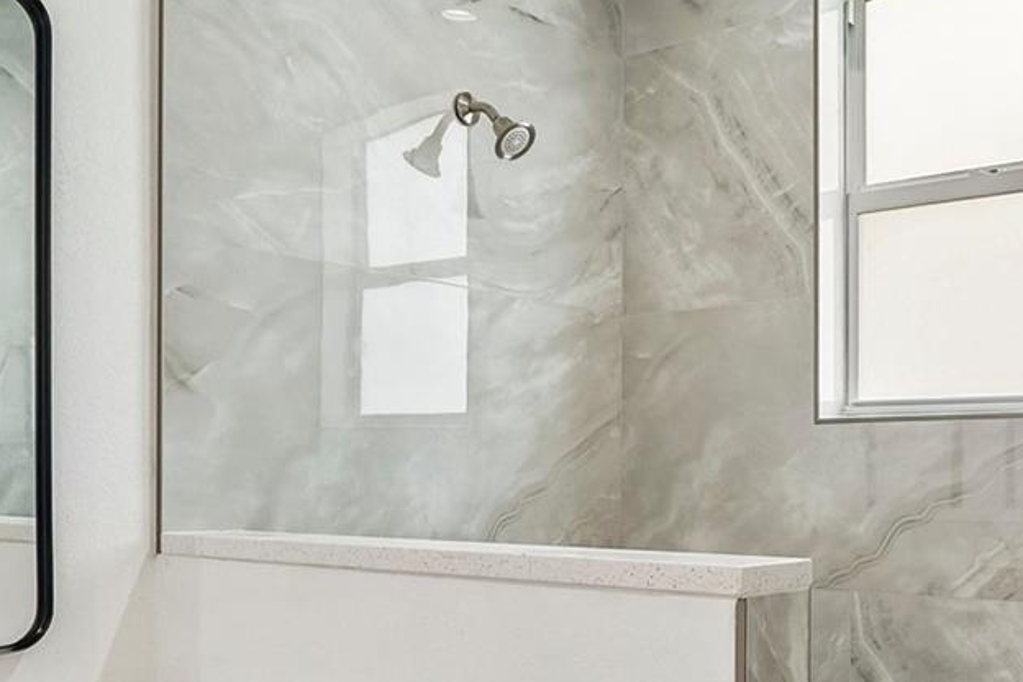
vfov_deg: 32.3
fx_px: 1165
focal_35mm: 41
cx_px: 600
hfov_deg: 47.2
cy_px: 466
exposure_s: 1/40
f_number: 8
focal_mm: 16
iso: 400
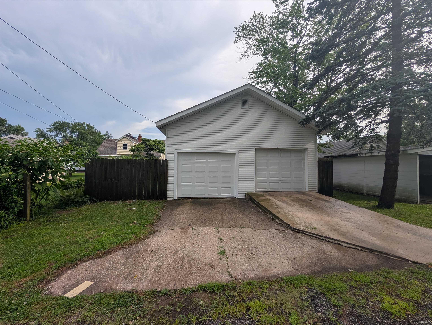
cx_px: 216
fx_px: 150
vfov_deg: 94.6
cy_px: 162
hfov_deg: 110.5
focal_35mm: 12
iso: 47
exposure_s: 1/2252
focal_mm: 2.02
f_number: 1.7
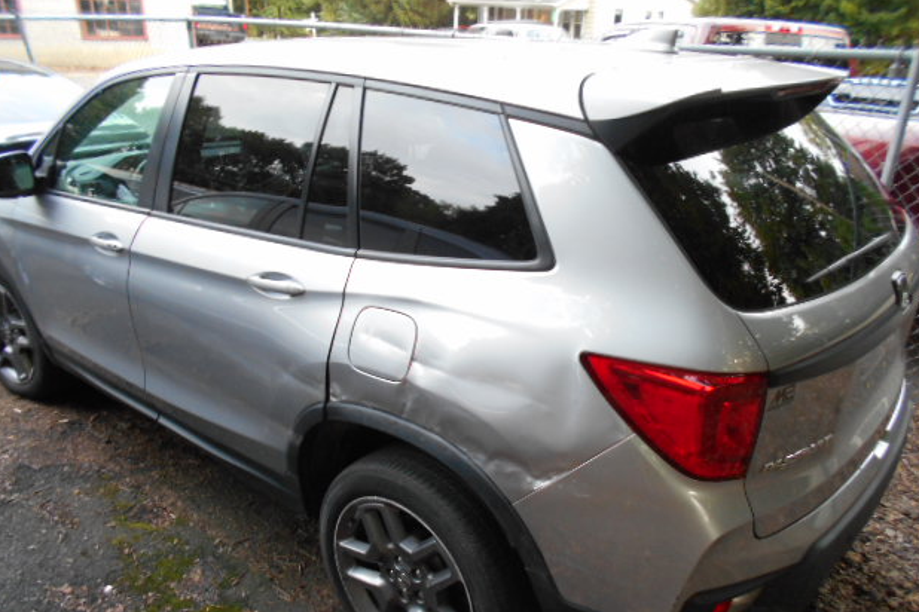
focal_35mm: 28
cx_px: 461
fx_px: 715
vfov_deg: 46.3
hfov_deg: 65.5
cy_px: 340
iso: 280
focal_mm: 4.6
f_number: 3.2
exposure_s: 1/30
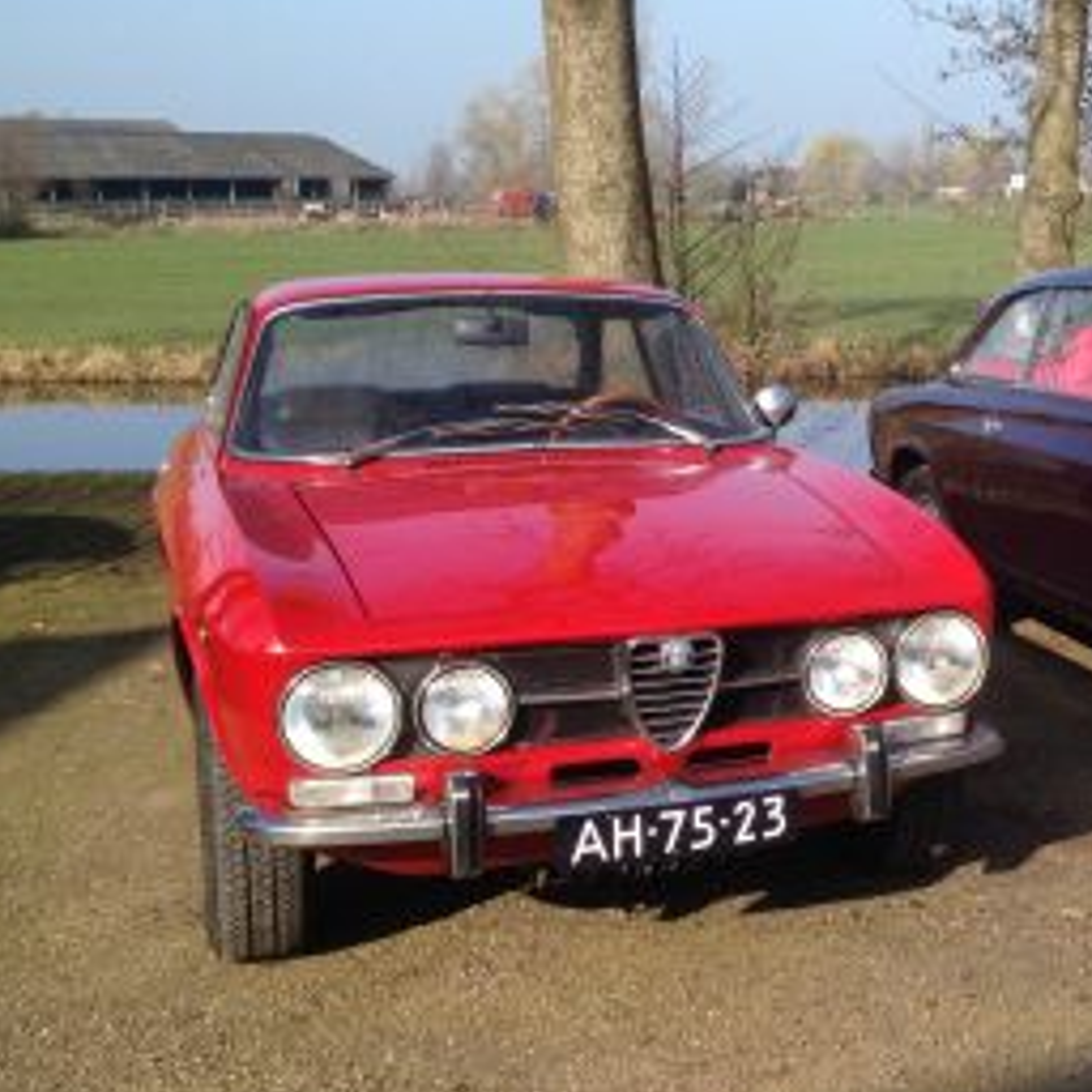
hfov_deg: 28.8
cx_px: 909
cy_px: 550
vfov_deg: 29.6
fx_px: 2070
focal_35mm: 58
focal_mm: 4.28
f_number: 2.4
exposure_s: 1/986
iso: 50
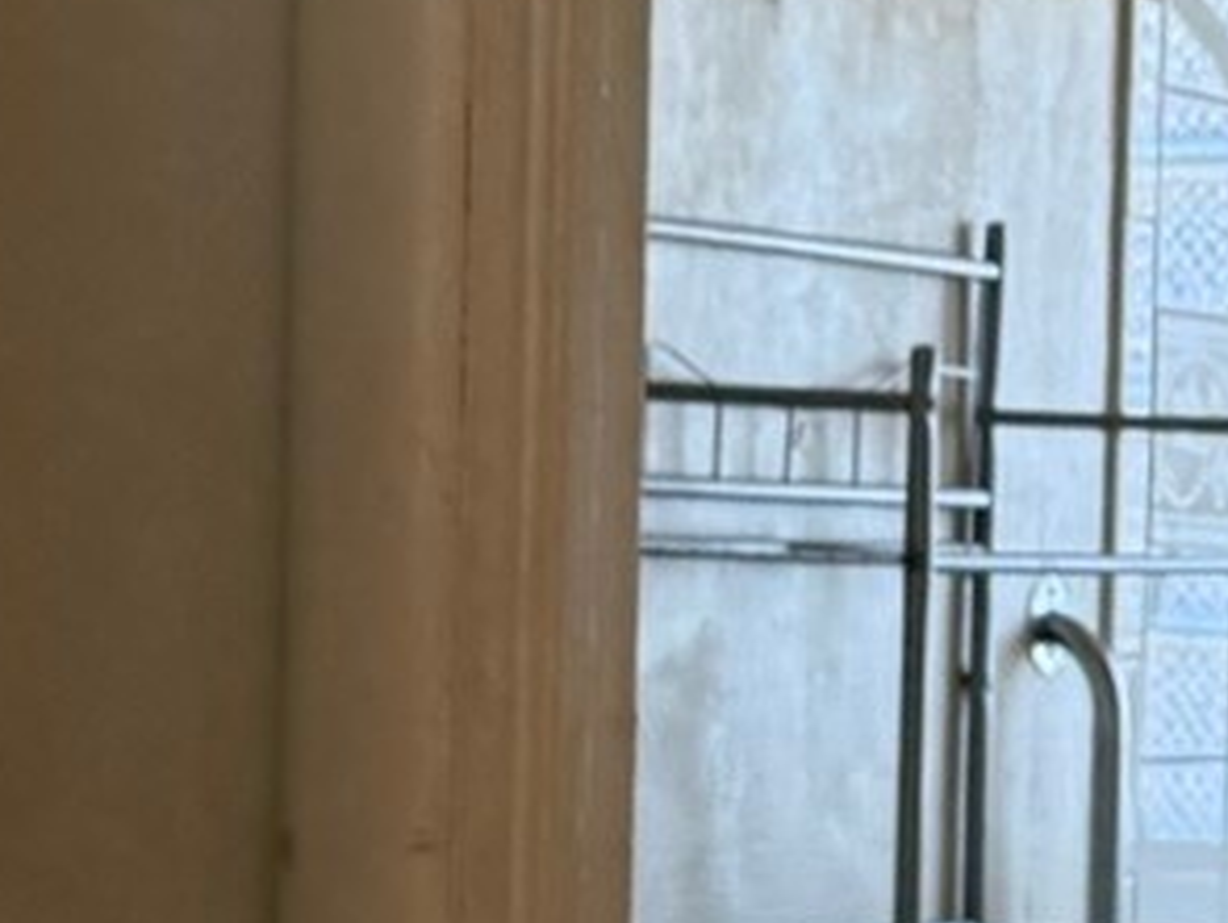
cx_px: 1474
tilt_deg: -7.9
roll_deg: -1.1
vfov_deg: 8.8
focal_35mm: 167
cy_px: 1207
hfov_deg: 11.6
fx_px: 5929
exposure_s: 1/121
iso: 200
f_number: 1.78
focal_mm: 6.76
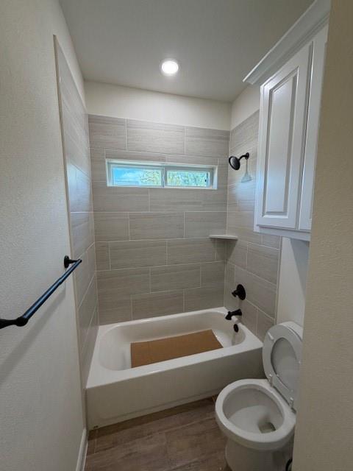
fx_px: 190
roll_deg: +0.5
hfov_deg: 85.7
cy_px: 236
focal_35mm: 14
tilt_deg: -5.1
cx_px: 176
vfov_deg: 102.1
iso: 200
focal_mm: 2.22
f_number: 2.2
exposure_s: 1/120
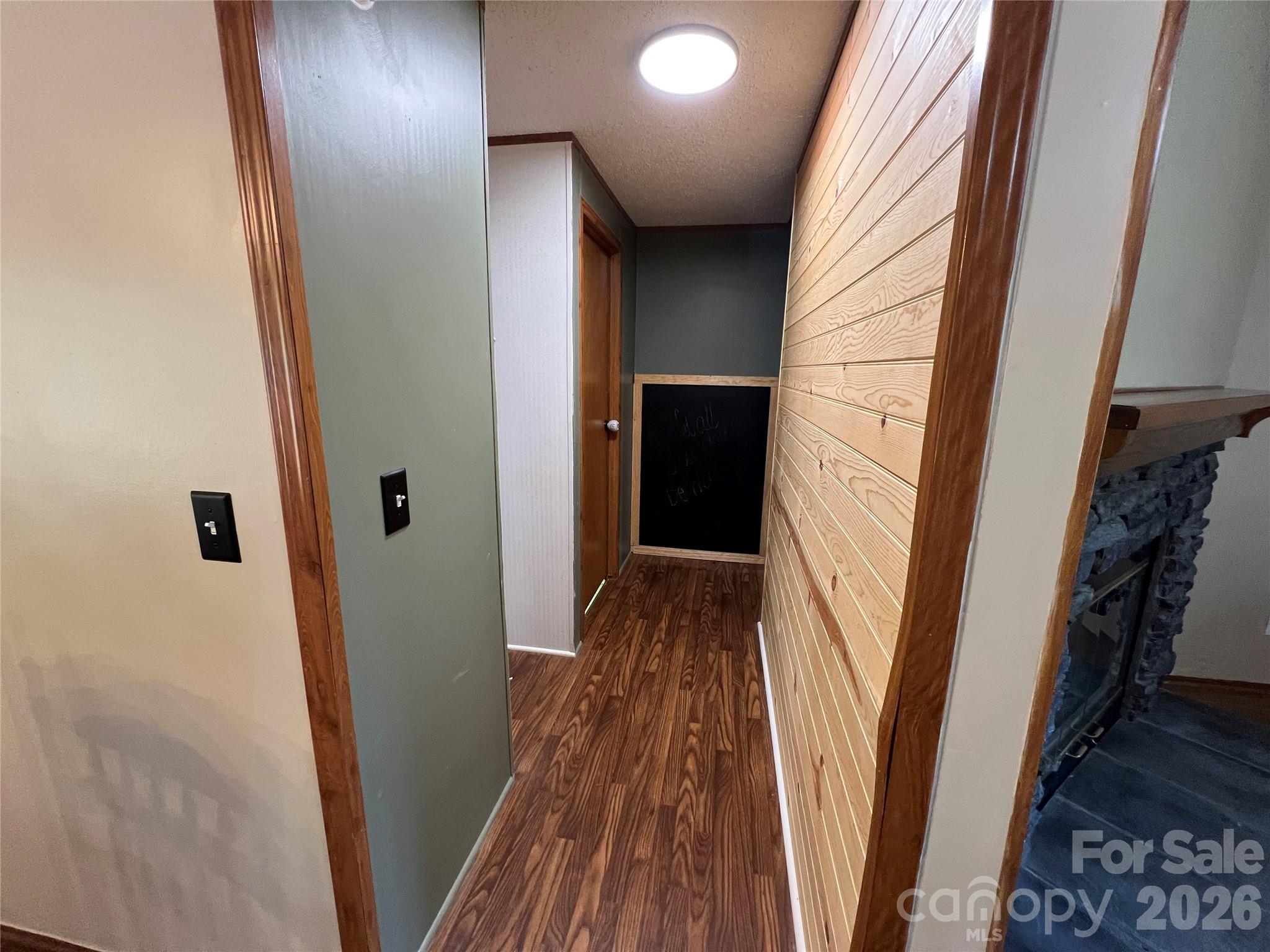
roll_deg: -0.5
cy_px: 476
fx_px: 477
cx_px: 635
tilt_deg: -12.3
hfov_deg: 106.2
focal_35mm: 13
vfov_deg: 89.9
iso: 250
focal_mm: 1.57
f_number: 1.8
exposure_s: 1/60
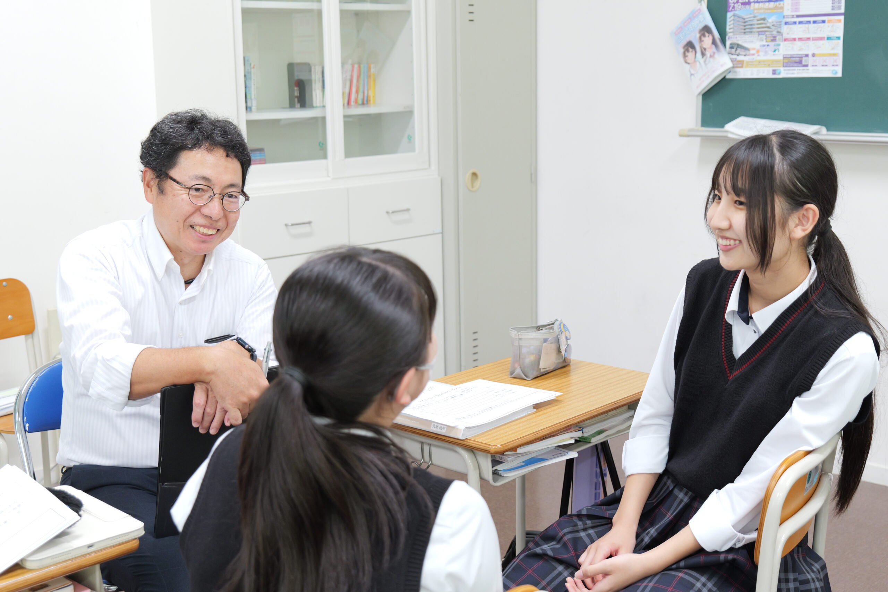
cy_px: 296
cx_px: 444
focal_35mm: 49
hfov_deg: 40.3
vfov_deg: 27.5
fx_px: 1209
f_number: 5.3
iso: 2000
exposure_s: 1/60
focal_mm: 49
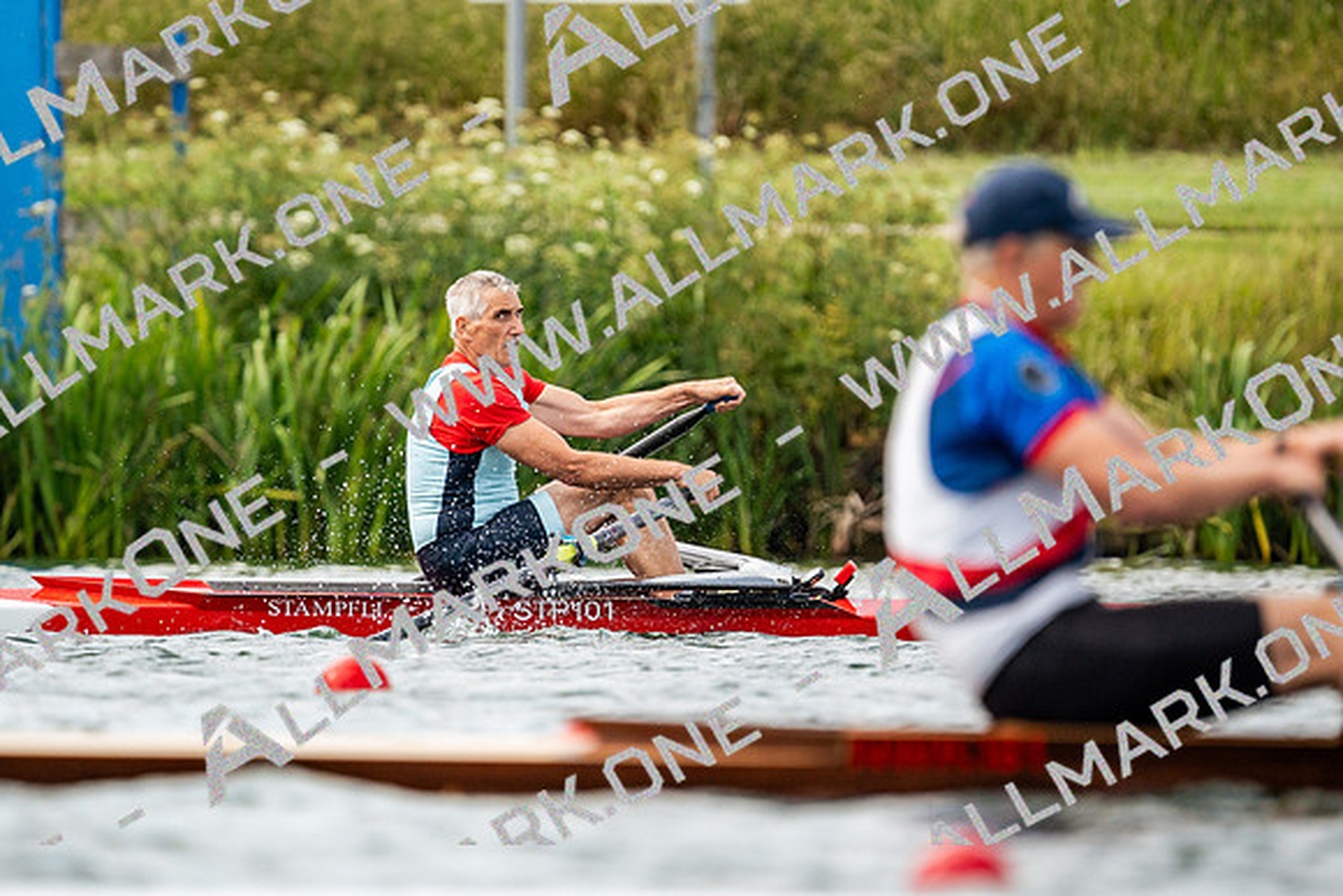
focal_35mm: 900
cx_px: 672
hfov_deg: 2.3
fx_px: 33581
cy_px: 448
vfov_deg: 1.5
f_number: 6.3
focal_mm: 600
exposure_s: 1/2000
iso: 640
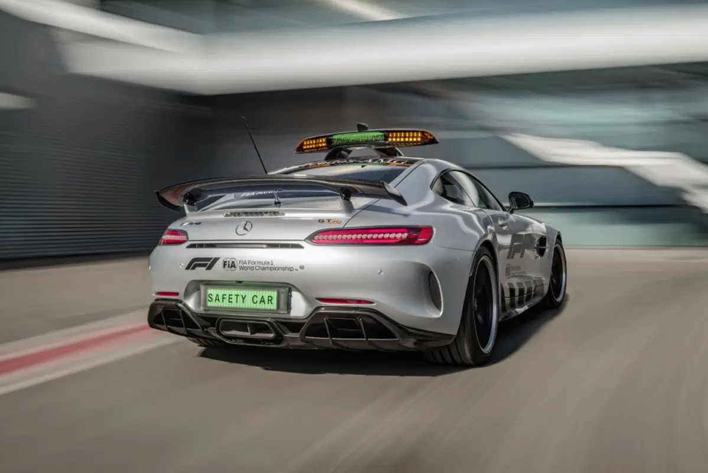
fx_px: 688
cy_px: 236
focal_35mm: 35
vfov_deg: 37.9
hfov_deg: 54.4
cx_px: 354
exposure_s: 6
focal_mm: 35
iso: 31
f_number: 14
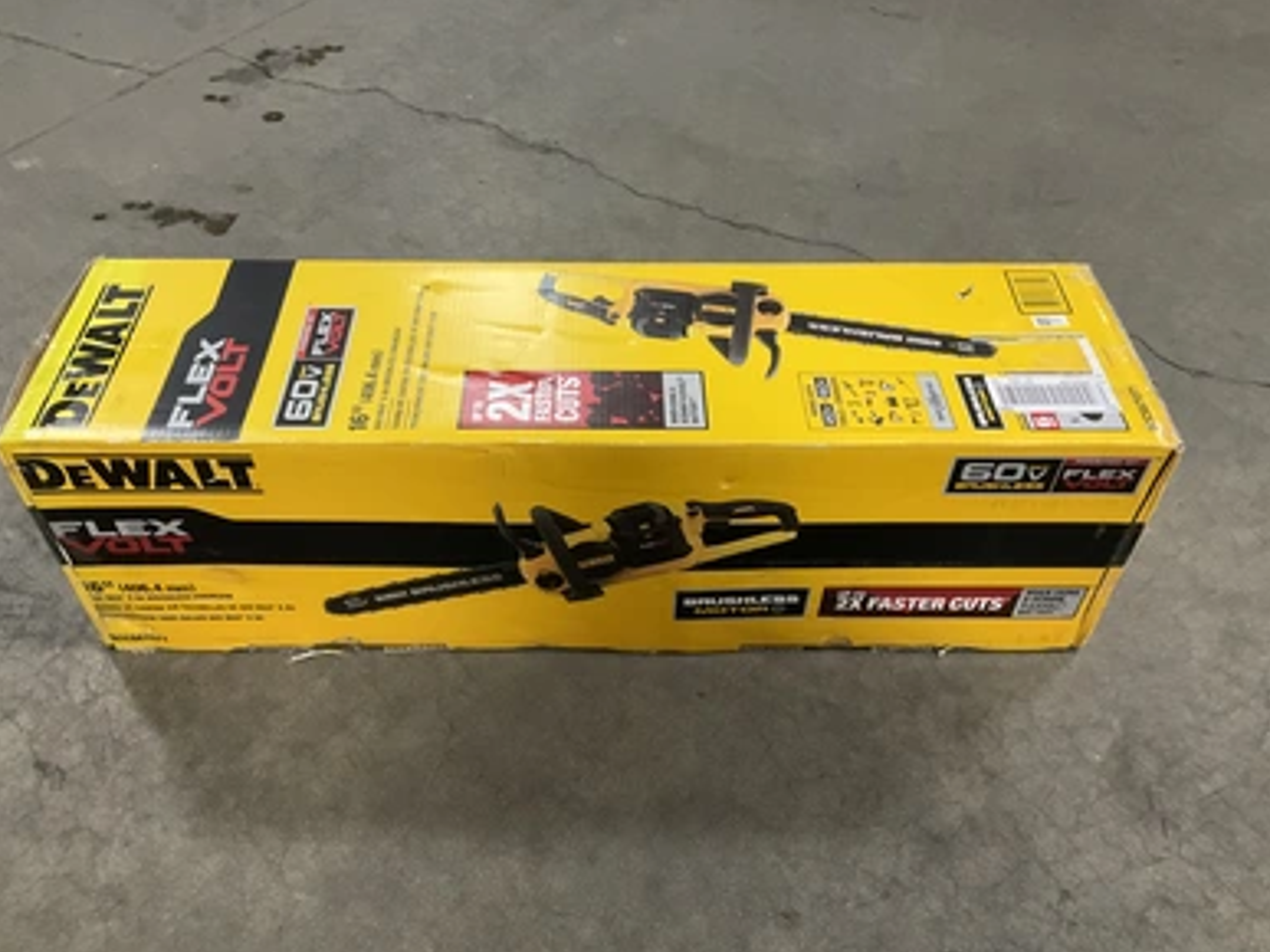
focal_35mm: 30
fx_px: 1100
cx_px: 620
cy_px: 483
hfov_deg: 60.0
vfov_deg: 46.8
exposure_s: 1/60
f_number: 1.8
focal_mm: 3
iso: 250
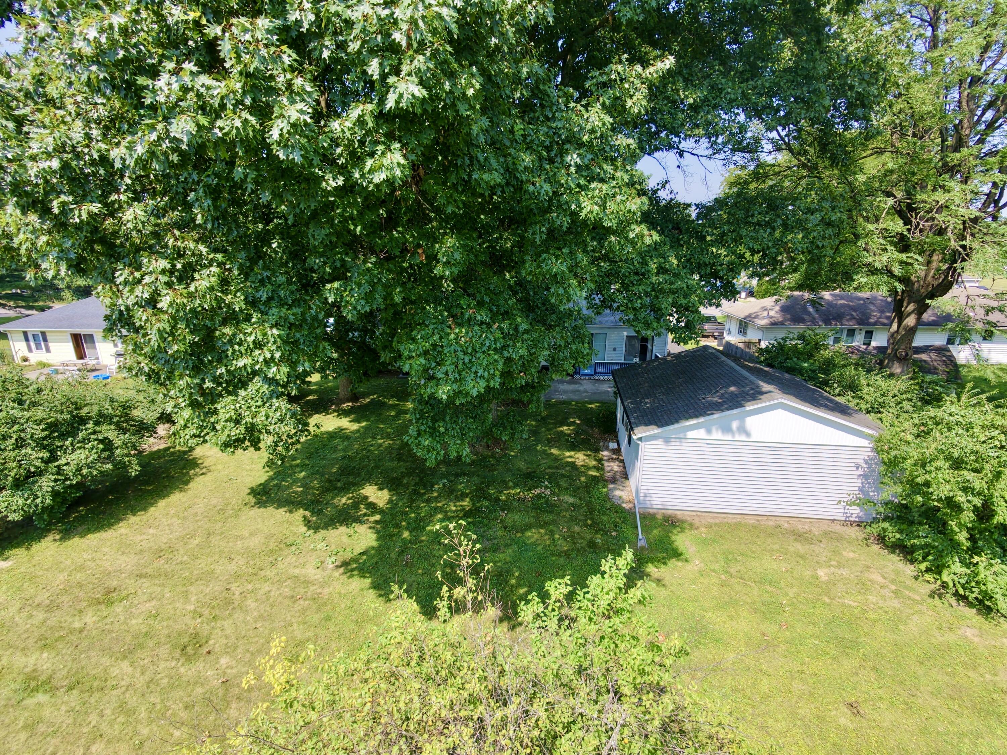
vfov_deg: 78.1
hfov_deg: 94.5
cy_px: 378
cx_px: 504
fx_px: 465
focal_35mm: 16
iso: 100
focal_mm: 3.05
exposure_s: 1/350
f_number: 2.2
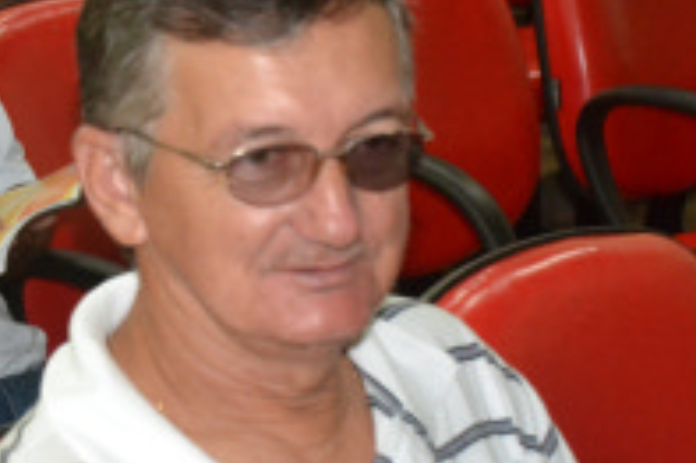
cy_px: 207
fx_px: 2357
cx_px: 71
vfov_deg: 11.2
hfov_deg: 16.6
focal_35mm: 122
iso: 3200
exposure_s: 1/60
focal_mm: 32
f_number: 4.2
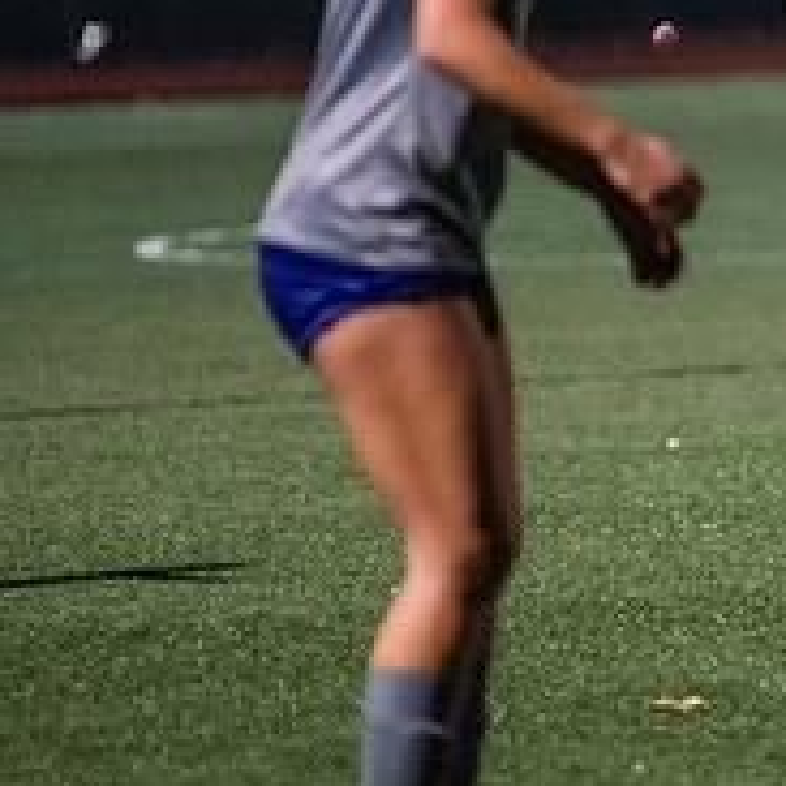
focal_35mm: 540
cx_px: 1138
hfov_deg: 3.2
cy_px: 122
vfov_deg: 3.2
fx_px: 13872
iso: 8000
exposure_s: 1/1000
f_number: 2.8
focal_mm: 200
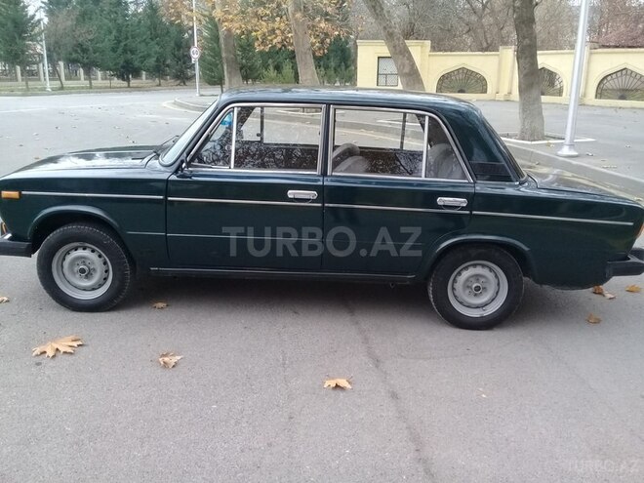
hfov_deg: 58.4
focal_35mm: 31
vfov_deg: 45.4
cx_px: 322
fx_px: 577
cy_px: 242
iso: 100
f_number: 2.2
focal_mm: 3.3
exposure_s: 1/33
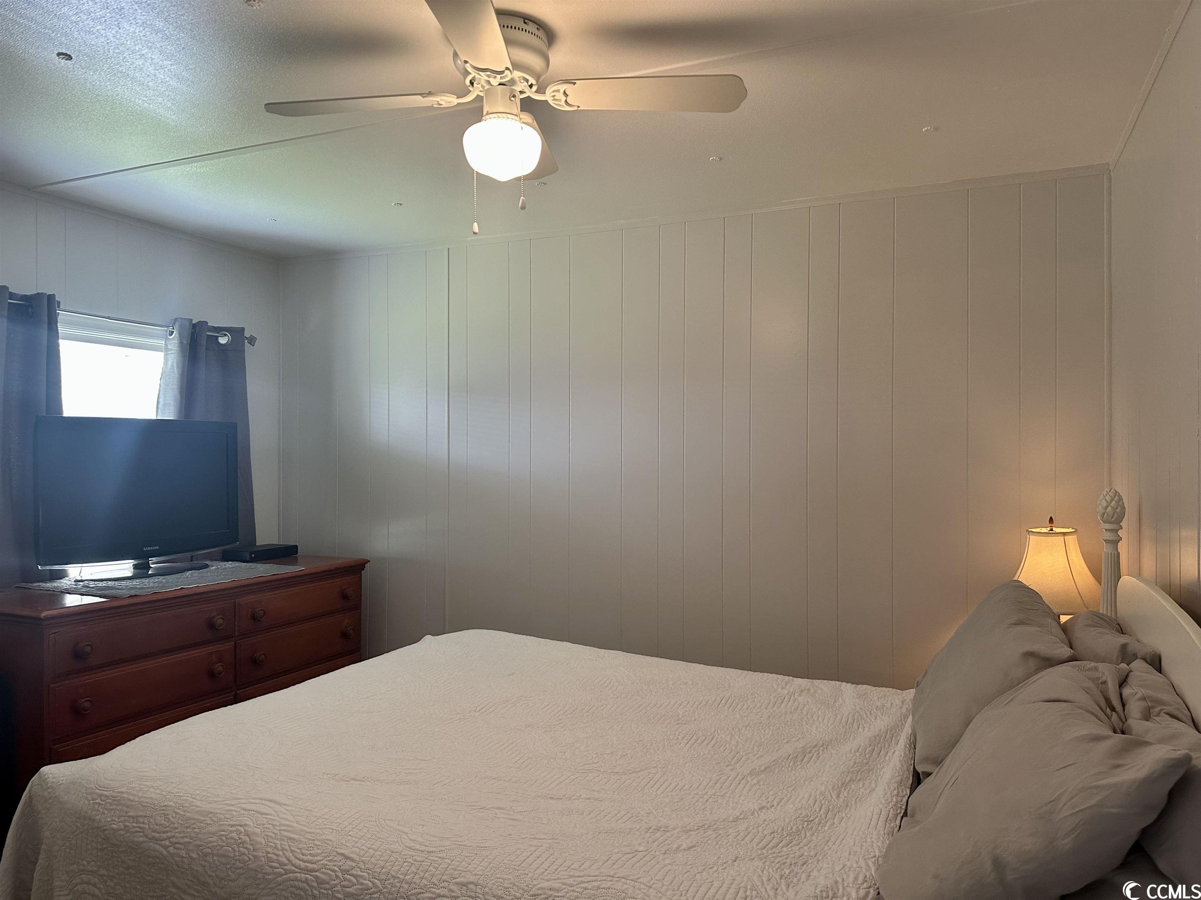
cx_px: 600
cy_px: 450
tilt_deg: +1.7
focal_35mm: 24
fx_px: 833
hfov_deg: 71.6
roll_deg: -1.5
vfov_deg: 56.8
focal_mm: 6.86
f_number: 1.78
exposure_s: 1/60
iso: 160
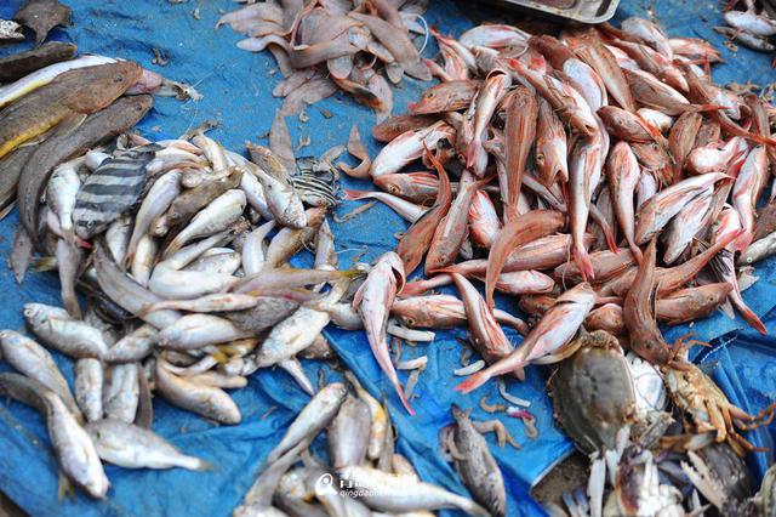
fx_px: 1077
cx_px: 388
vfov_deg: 27.0
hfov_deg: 39.6
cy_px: 258
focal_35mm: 50
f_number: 2.8
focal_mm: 50
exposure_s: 1/1600
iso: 400
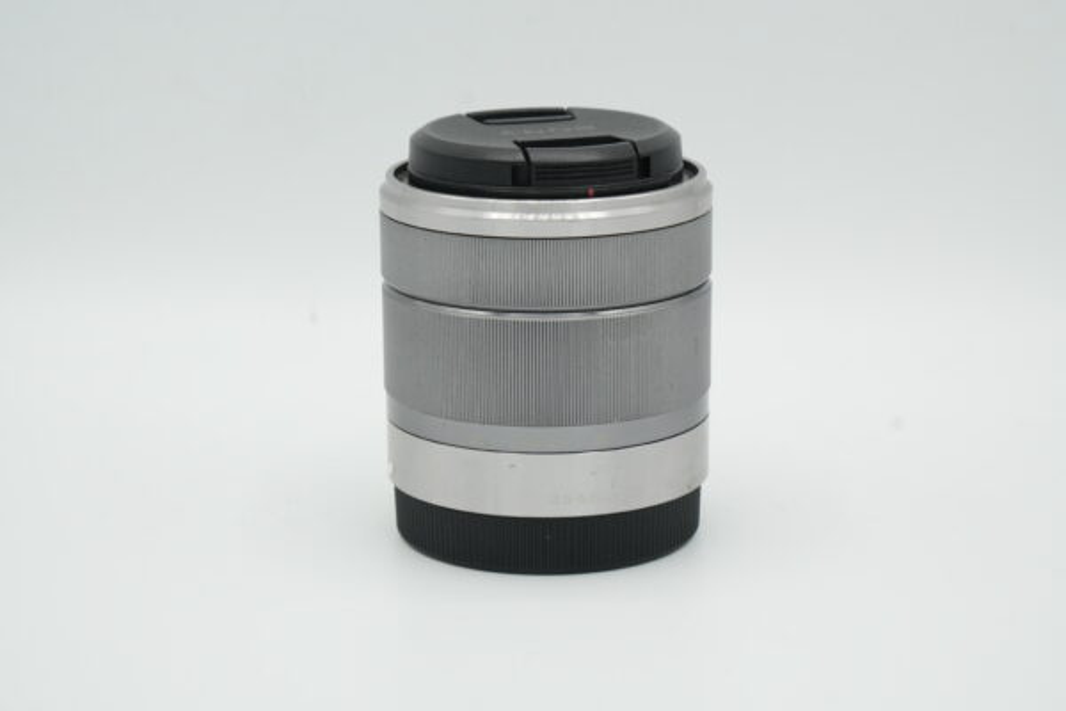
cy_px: 356
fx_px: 2665
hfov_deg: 22.6
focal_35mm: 90
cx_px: 533
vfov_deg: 15.2
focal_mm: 60
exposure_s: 1/250
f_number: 11
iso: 640
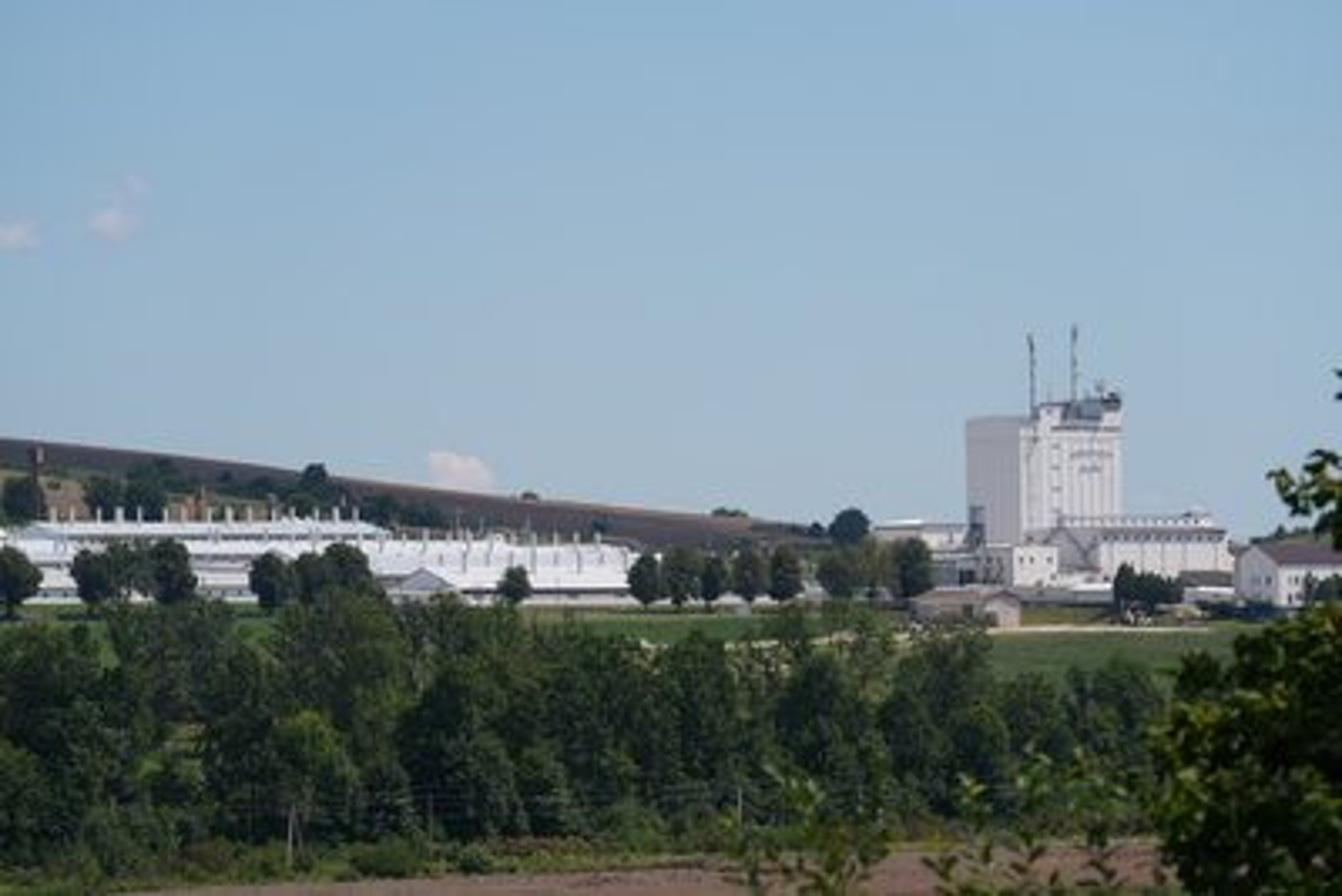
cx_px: 671
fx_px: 7458
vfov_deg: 6.9
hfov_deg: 10.3
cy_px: 448
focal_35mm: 200
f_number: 5.6
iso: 100
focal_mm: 200
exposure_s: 1/800
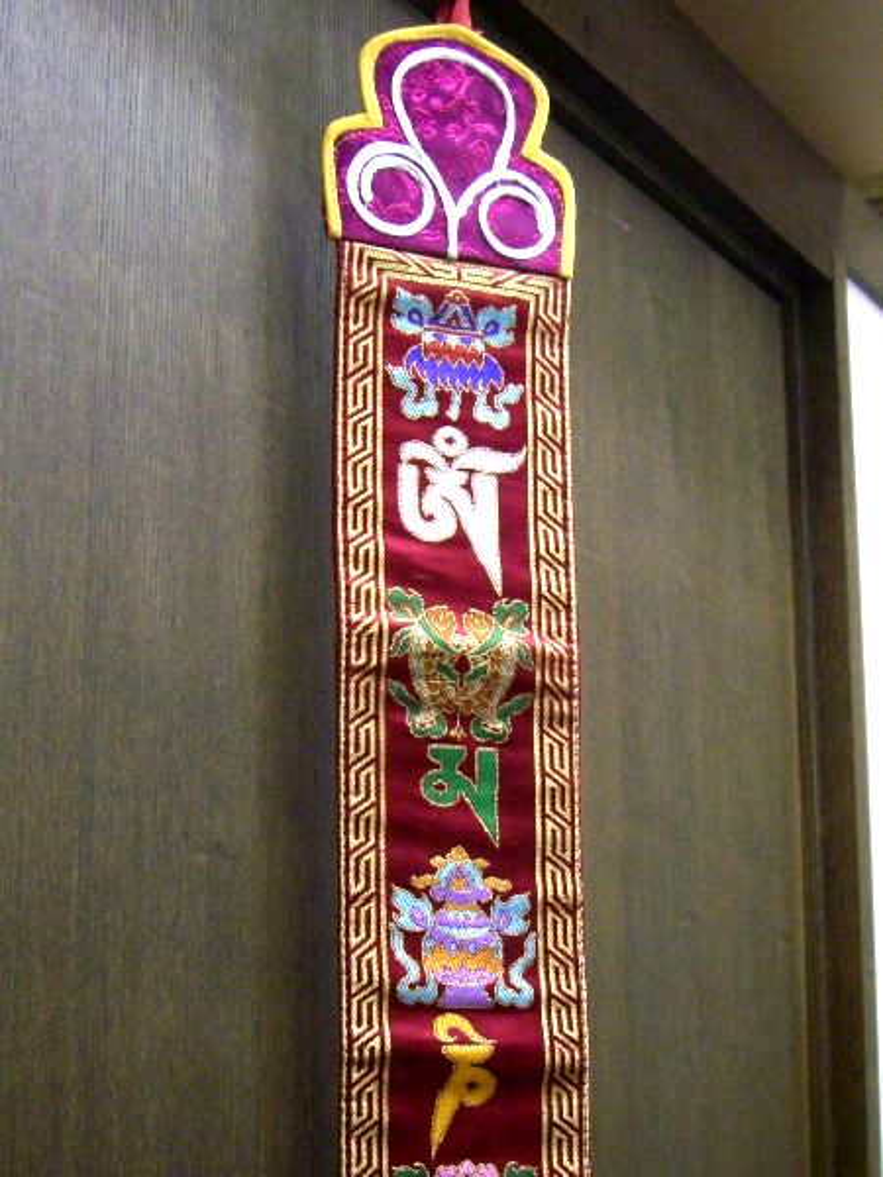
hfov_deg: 37.7
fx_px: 1292
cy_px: 588
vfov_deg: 49.0
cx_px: 442
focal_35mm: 38
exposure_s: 1/40
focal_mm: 7.9
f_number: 2.8
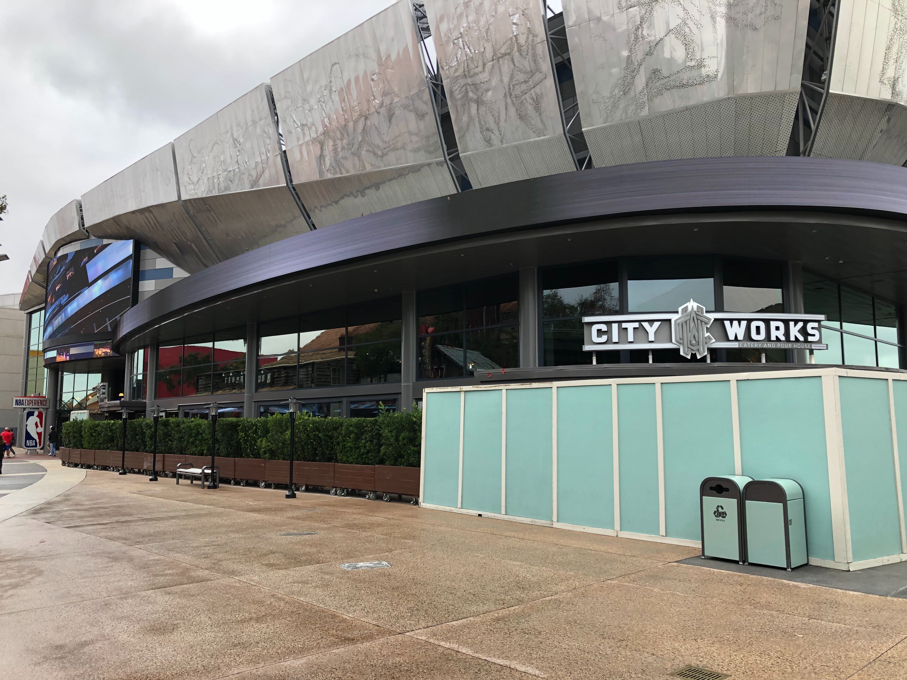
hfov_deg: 63.4
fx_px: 734
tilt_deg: +9.4
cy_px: 340
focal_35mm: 28
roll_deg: -1.0
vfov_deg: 49.7
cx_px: 454
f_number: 1.8
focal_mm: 3.99
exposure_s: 1/230
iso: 20
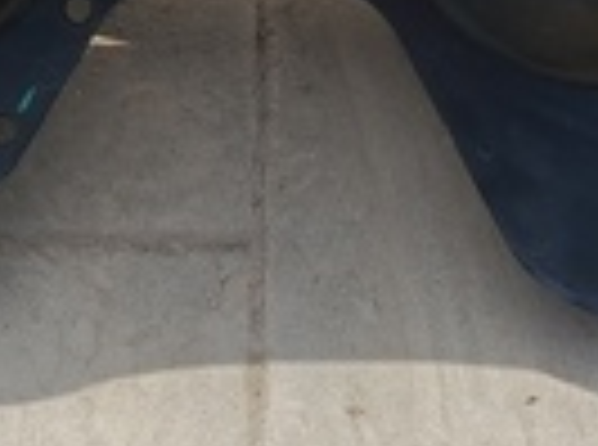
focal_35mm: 111
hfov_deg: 17.8
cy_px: -304
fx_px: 1912
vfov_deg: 12.4
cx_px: 279
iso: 55
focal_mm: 5.25
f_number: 1.7
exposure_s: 1/200
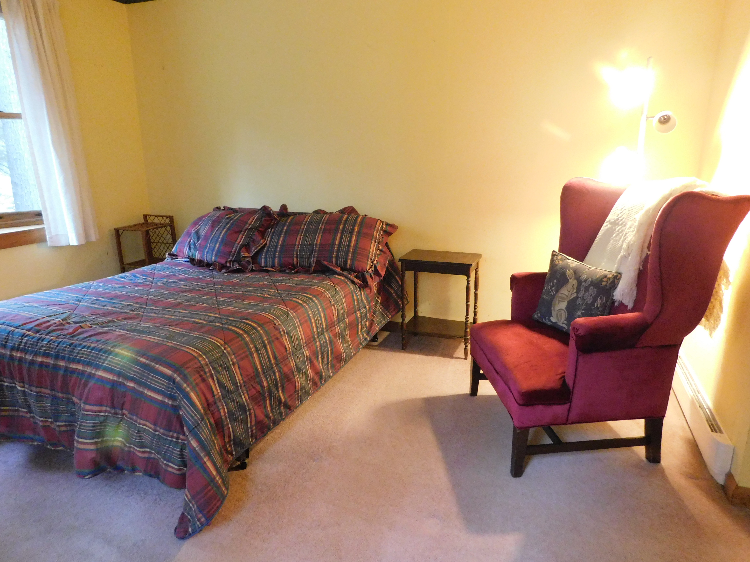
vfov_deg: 58.9
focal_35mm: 23
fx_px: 498
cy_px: 281
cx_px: 375
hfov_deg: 73.9
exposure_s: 1/15
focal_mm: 4
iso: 800
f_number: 3
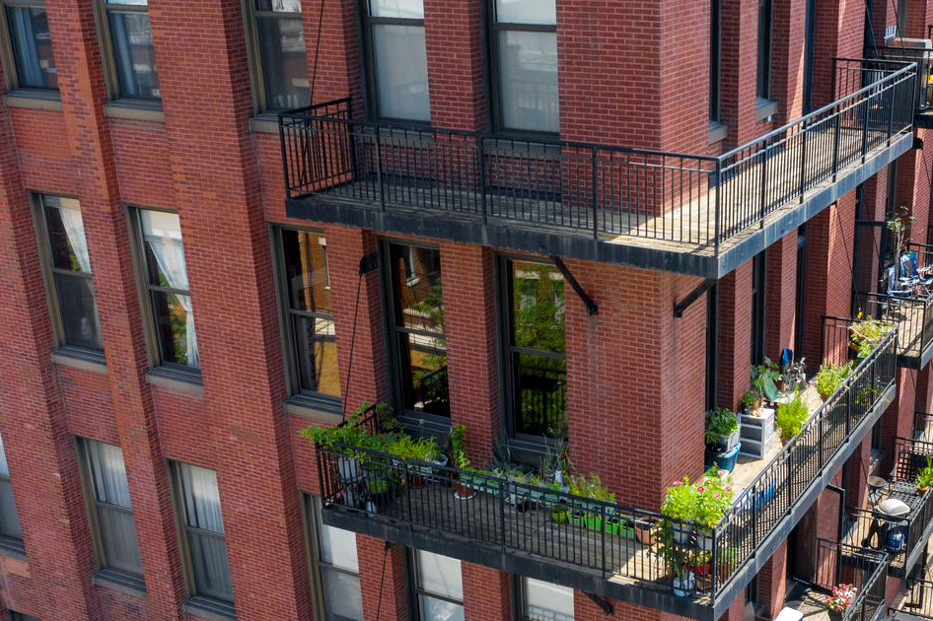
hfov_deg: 40.5
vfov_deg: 27.9
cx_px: 645
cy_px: 411
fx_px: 1243
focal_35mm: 48
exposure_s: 1/120
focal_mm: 10.26
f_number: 4
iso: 100
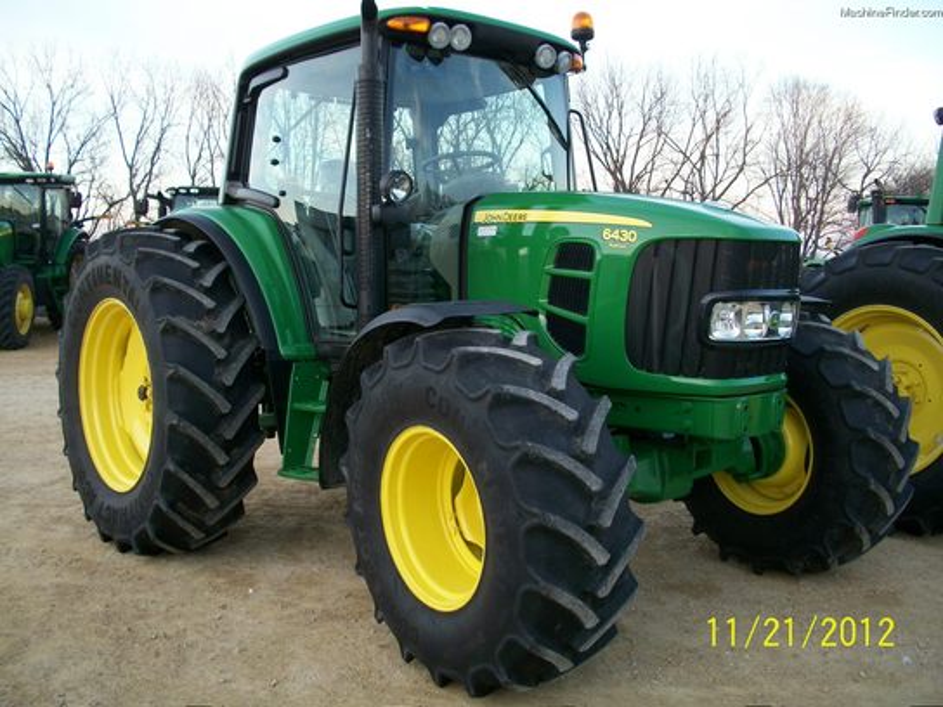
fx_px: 953
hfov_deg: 52.6
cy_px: 354
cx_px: 472
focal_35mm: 35
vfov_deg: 40.7
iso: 80
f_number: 3.1
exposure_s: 1/50
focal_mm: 6.3
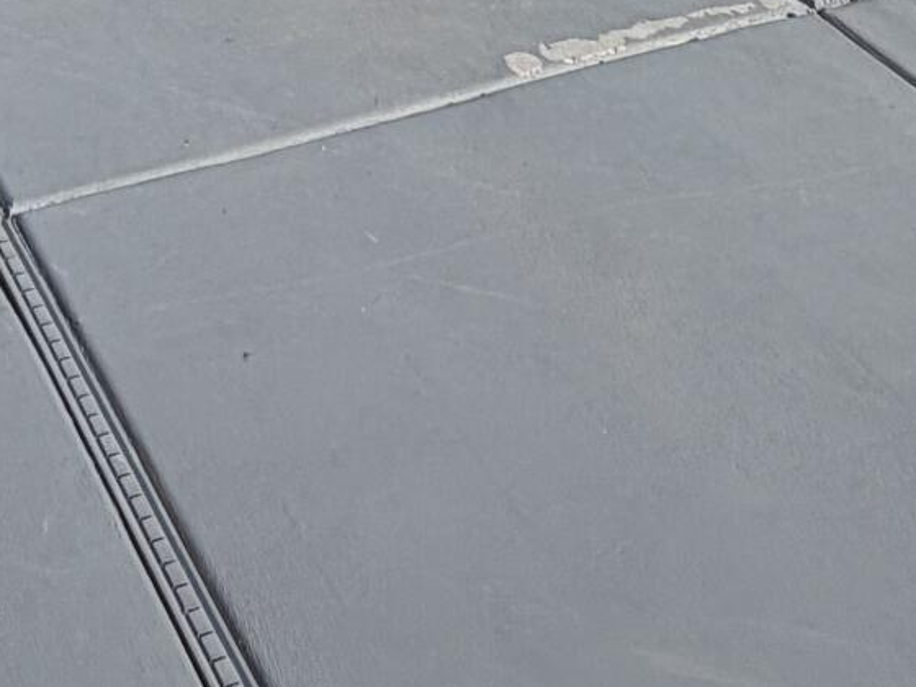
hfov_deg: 24.8
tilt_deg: -1.1
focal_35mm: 75
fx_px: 1985
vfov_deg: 13.2
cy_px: -1063
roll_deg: -0.5
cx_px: 15
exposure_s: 1/770
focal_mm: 2.22
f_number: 2.2
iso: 40
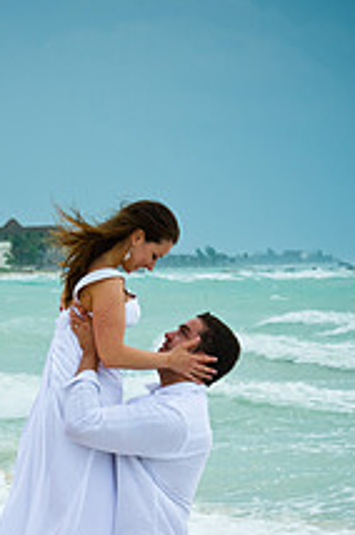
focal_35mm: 316
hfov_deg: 4.3
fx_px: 4689
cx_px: 44
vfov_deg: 6.5
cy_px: 430
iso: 1250
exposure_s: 1/250
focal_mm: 150
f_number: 16
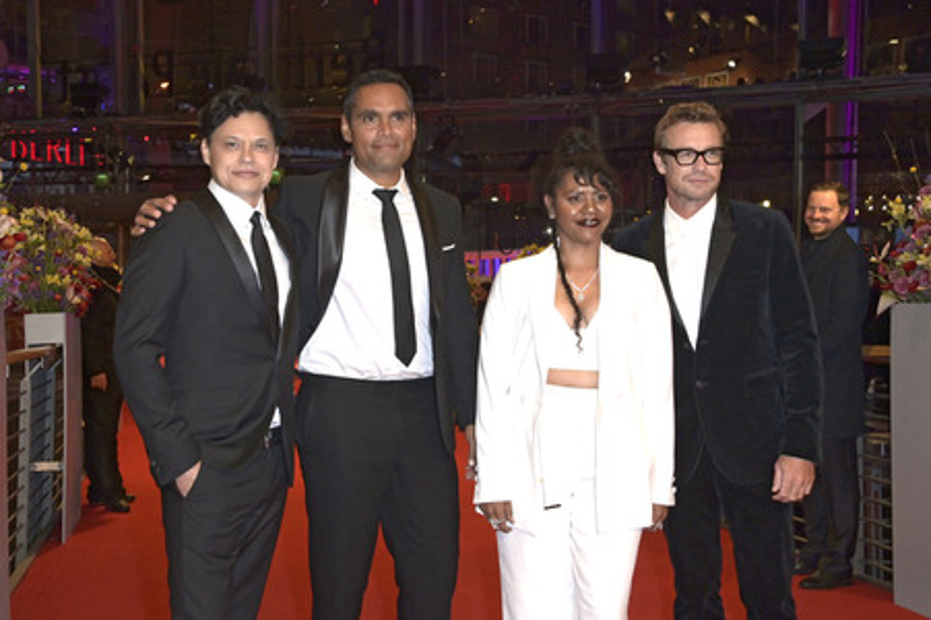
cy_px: 310
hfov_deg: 43.6
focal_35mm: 45
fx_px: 1163
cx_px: 466
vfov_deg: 29.8
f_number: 6.3
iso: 1250
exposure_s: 1/250
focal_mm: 45
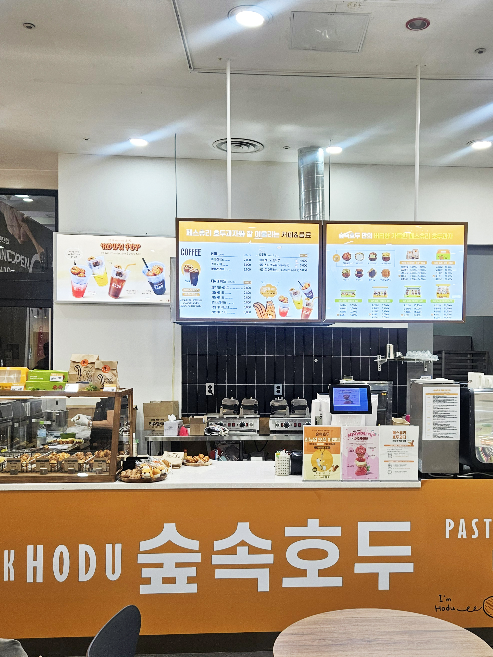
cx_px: 316
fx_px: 665
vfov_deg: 52.6
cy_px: 354
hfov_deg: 40.3
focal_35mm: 35
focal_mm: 5.4
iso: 50
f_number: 1.8
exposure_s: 1/120
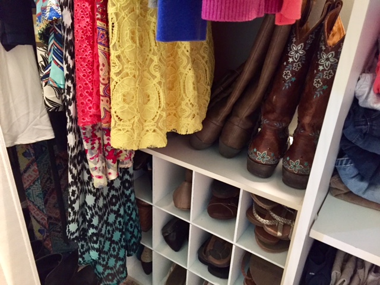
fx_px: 318
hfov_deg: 61.7
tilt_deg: -27.5
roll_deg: -2.5
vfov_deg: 48.2
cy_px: 142
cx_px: 190
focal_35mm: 29
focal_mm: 4.15
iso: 400
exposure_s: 1/15
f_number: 2.2
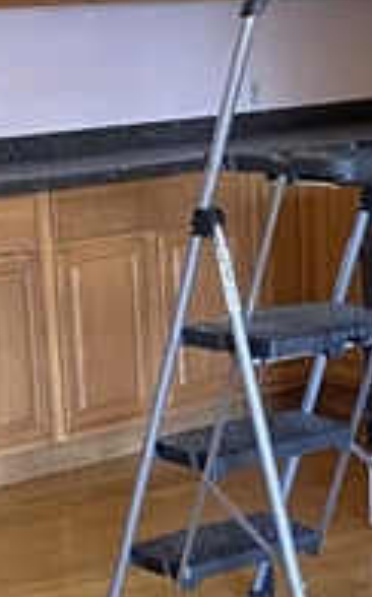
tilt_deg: -12.0
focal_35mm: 108
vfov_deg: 19.3
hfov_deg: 12.1
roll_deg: +3.1
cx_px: 180
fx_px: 1757
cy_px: 359
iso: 500
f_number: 1.8
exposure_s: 1/60
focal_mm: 4.25
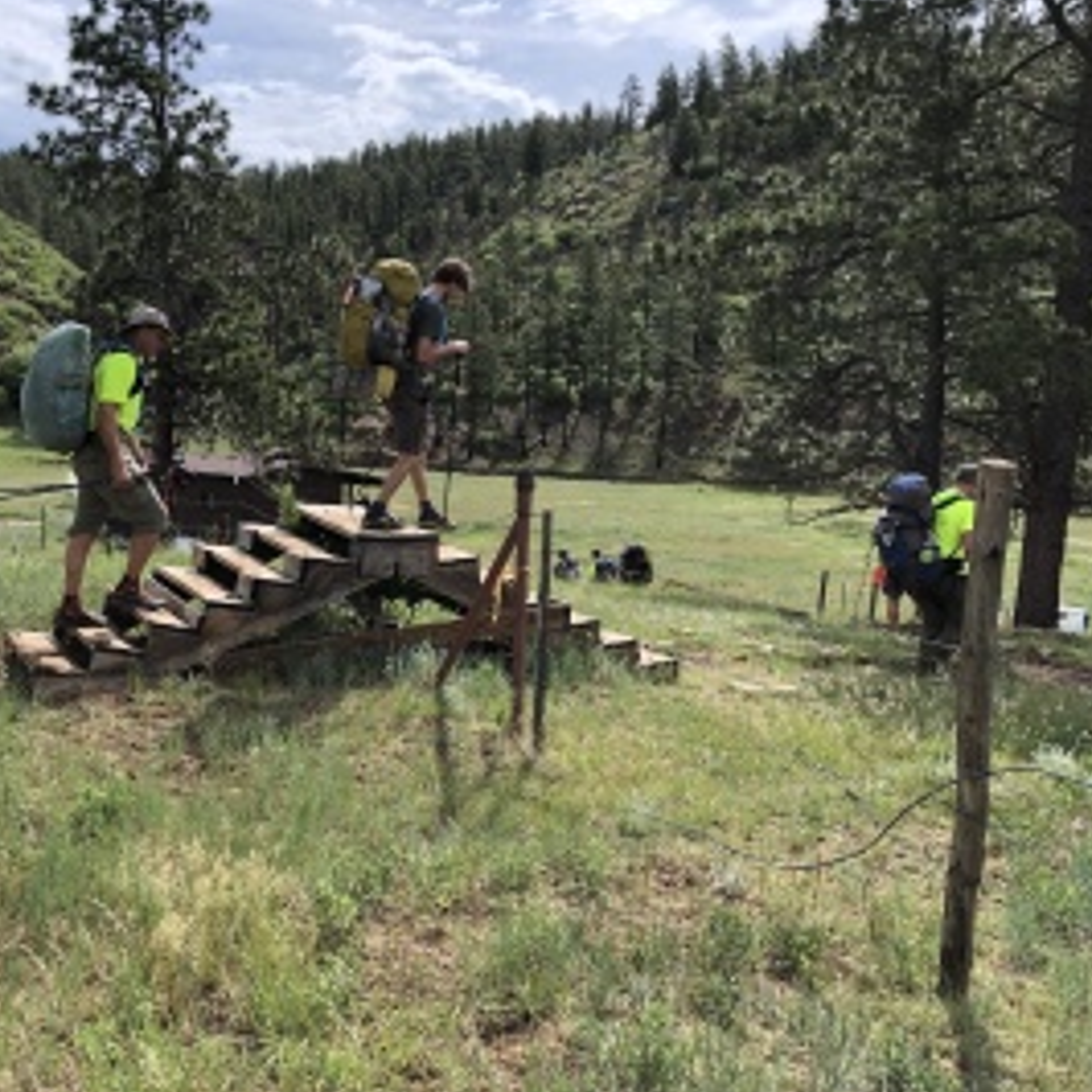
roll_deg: -1.4
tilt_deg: -9.5
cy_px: 538
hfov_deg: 48.0
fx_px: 1213
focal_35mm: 34
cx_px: 411
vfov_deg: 48.4
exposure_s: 1/917
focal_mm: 3.99
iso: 20
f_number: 1.8
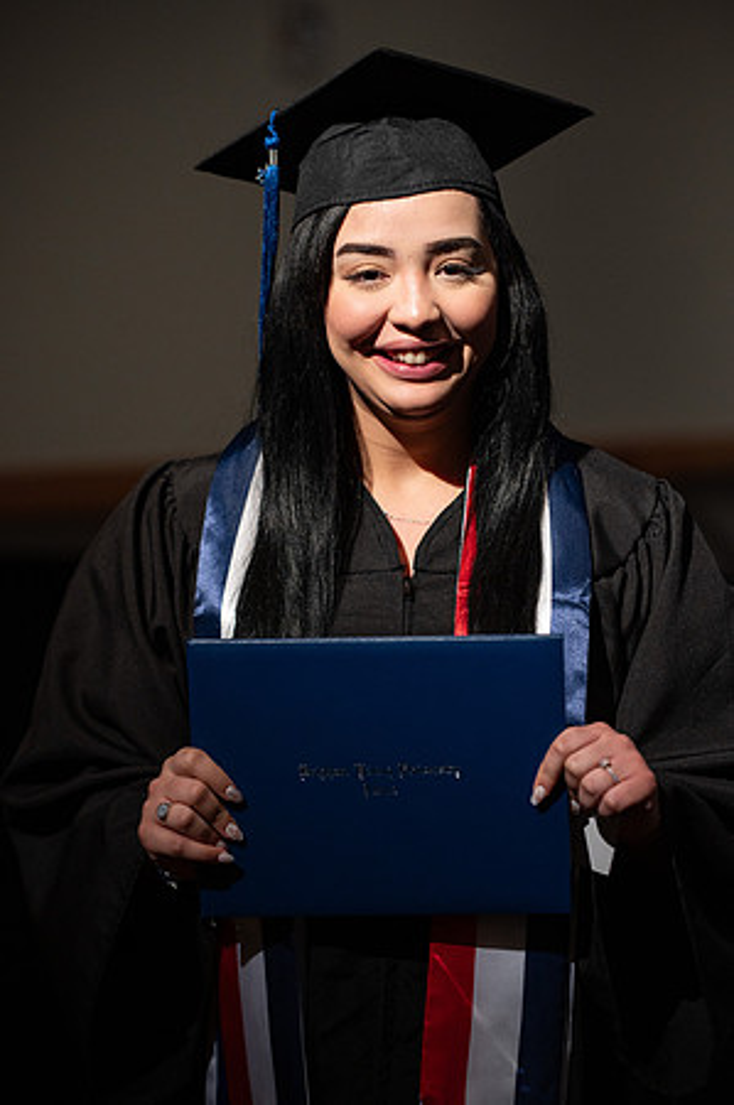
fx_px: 3985
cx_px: 367
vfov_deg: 15.8
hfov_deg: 10.5
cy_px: 552
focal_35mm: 130
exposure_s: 1/200
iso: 1000
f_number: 2.8
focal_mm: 130
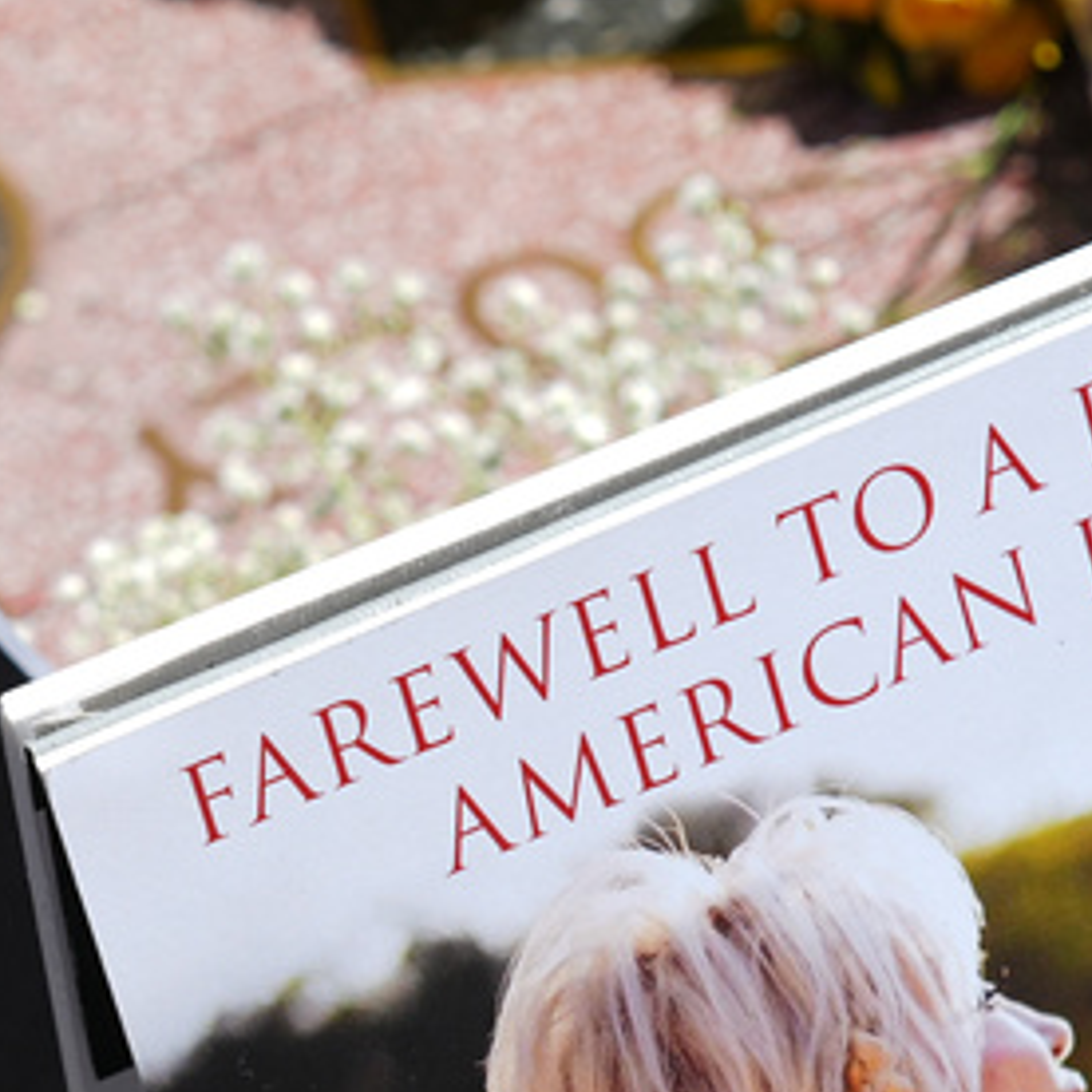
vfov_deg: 6.9
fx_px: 8994
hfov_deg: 6.9
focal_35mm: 252
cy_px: 787
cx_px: 289
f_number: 5.6
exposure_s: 1/1000
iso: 200
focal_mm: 80
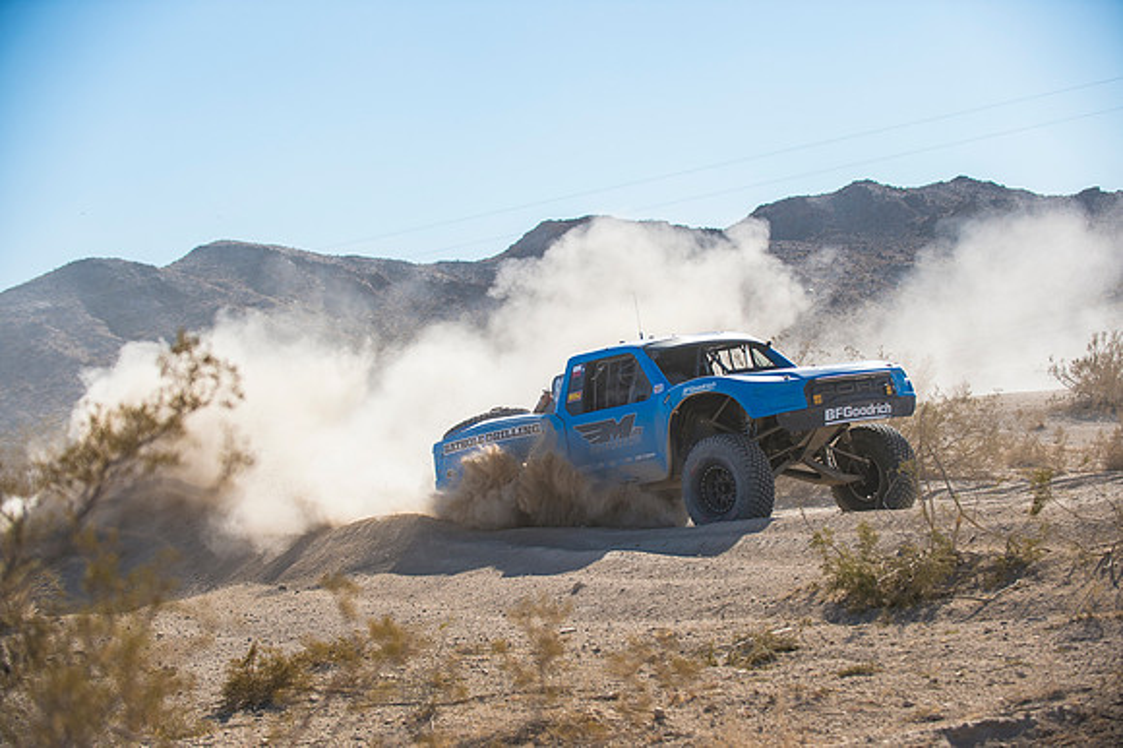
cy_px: 374
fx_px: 2681
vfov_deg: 15.9
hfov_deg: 23.7
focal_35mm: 86
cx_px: 562
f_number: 4
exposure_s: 1/3200
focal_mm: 86
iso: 250
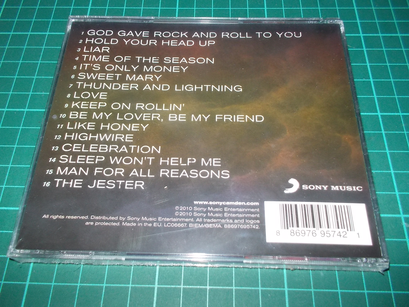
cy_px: 154
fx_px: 343
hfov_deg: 61.7
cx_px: 204
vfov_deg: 48.2
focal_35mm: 29
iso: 200
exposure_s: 1/30
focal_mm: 4.1
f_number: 3.3
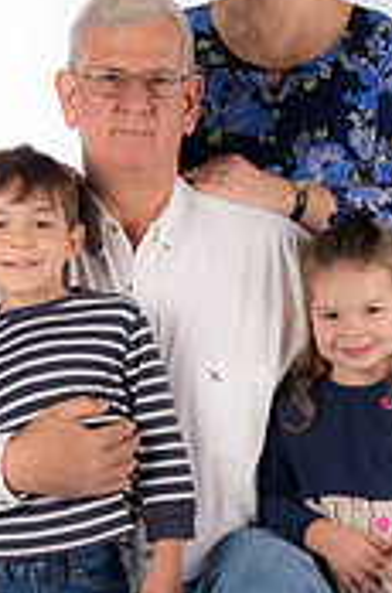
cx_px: 247
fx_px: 1873
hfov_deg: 11.9
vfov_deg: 18.0
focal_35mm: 114
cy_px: 358
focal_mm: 44
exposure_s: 1/200
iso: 100
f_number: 5.6
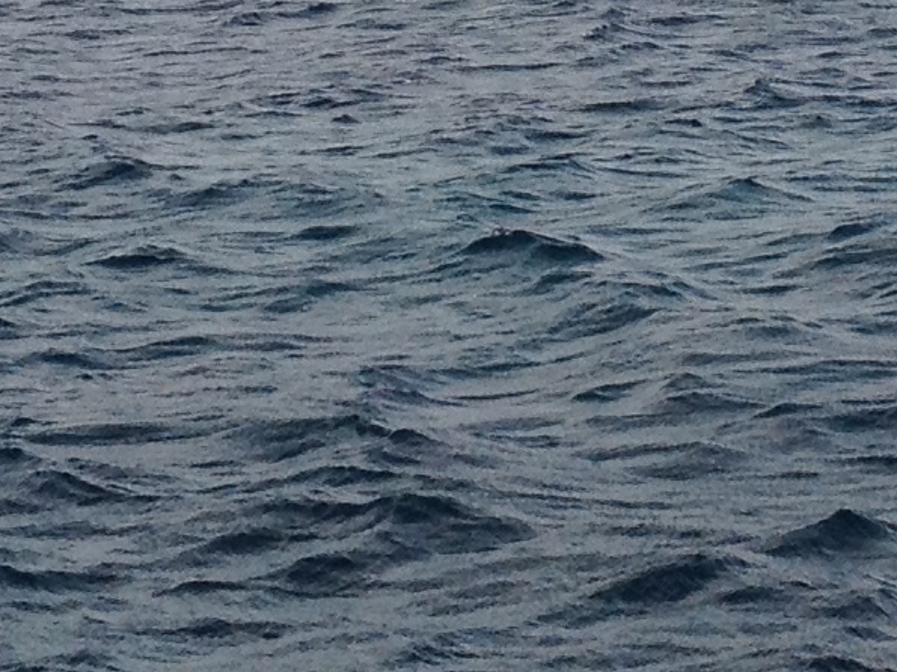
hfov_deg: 10.2
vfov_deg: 7.6
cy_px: -420
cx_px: 835
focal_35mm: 192
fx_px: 4974
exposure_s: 1/935
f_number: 2.4
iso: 64
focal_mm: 4.28
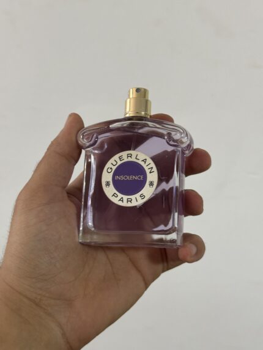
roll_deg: -3.7
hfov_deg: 30.3
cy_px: 175
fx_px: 486
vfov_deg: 39.6
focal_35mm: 48
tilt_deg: -22.6
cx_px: 132
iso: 80
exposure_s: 1/50
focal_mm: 6.76
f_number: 1.78
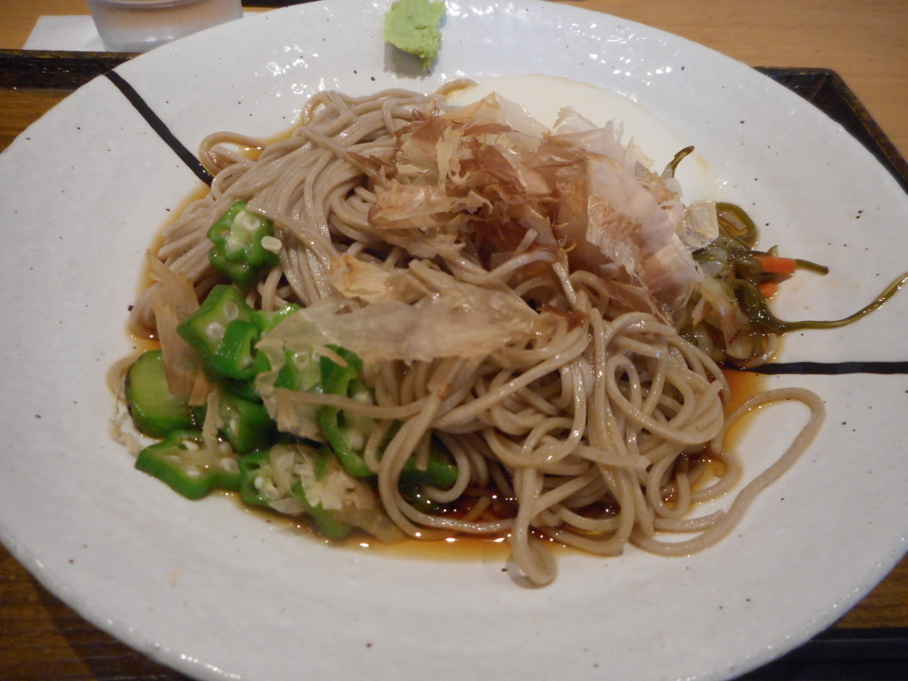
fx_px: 656
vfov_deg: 54.9
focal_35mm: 25
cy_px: 340
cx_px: 454
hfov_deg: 69.4
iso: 400
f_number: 3.7
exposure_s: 1/30
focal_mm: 4.5
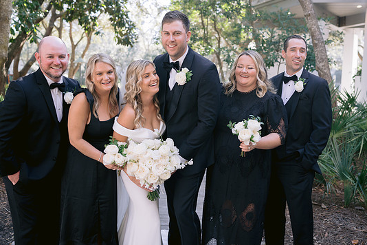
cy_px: 118
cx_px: 178
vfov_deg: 35.0
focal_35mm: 38
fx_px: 387
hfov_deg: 50.7
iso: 200
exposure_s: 1/200
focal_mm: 35
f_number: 2.8
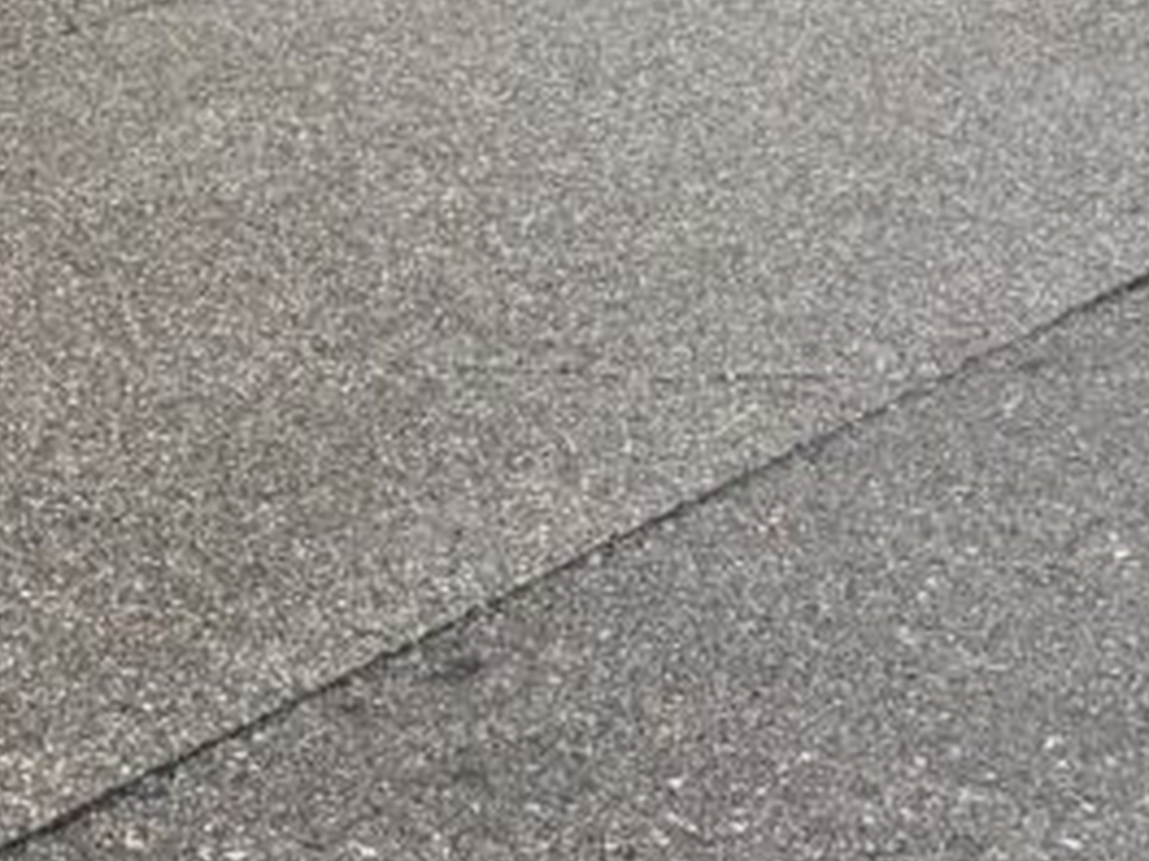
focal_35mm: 93
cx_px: -601
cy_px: -774
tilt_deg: +0.6
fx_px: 3087
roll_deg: +1.6
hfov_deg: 18.5
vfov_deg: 13.8
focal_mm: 6.76
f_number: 1.78
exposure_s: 1/299
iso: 100
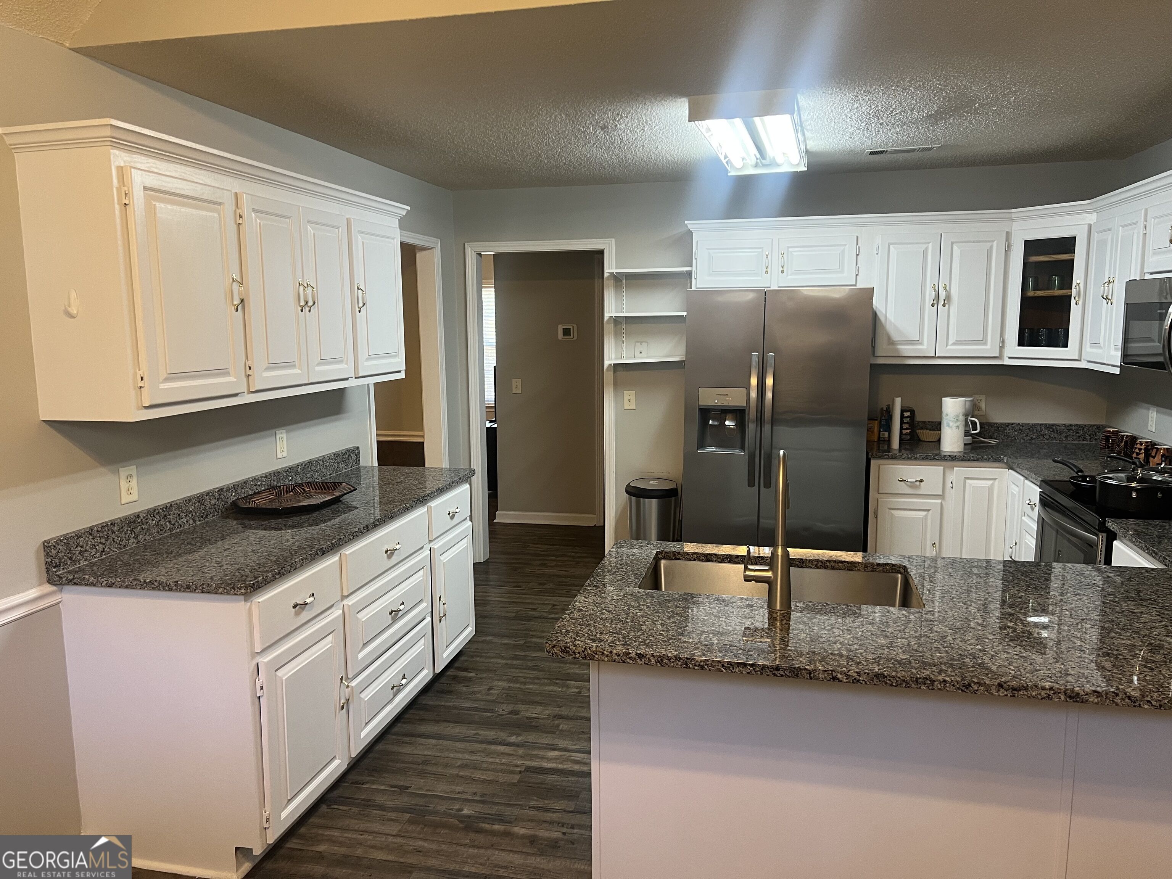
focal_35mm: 26
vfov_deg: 53.1
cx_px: 586
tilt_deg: -8.2
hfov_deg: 67.3
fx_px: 880
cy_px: 440
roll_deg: +0.8
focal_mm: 5.7
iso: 160
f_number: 1.5
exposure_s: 1/60
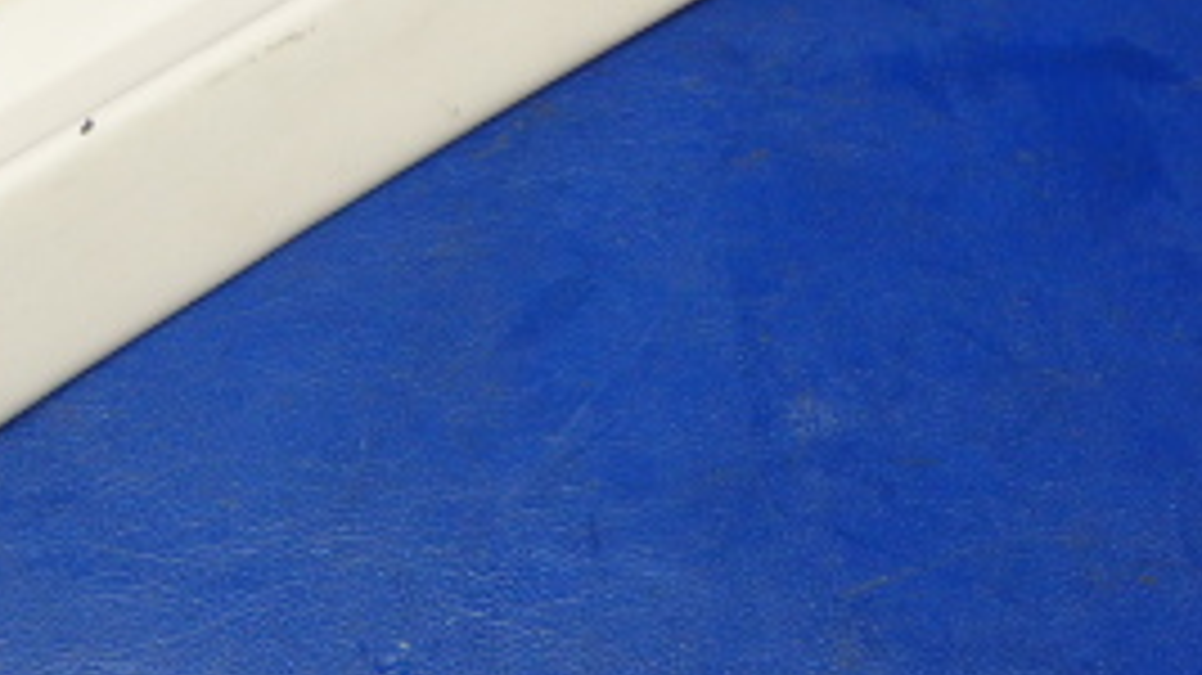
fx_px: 2326
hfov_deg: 27.7
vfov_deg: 16.5
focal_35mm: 73
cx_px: 77
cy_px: 315
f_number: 3.9
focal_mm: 5
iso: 250
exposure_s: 1/30
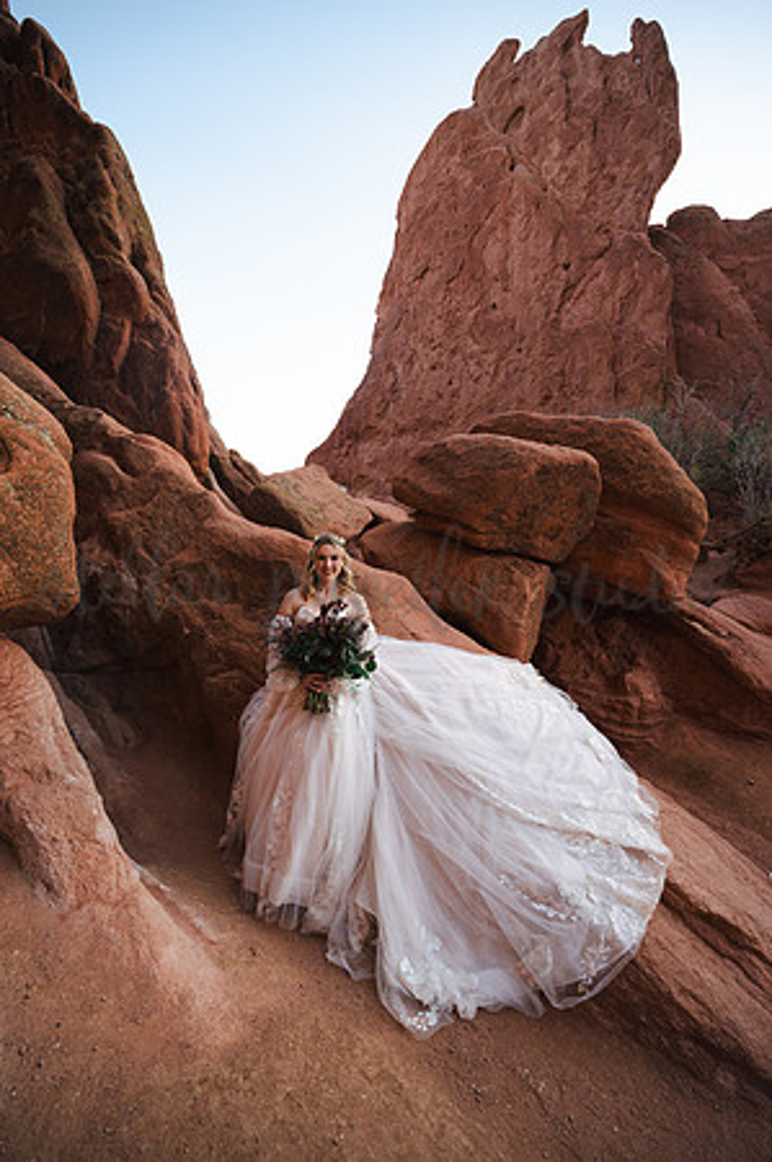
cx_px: 386
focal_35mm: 14
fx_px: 451
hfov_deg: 81.1
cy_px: 581
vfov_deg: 104.3
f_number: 4
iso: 160
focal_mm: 14
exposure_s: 1/125
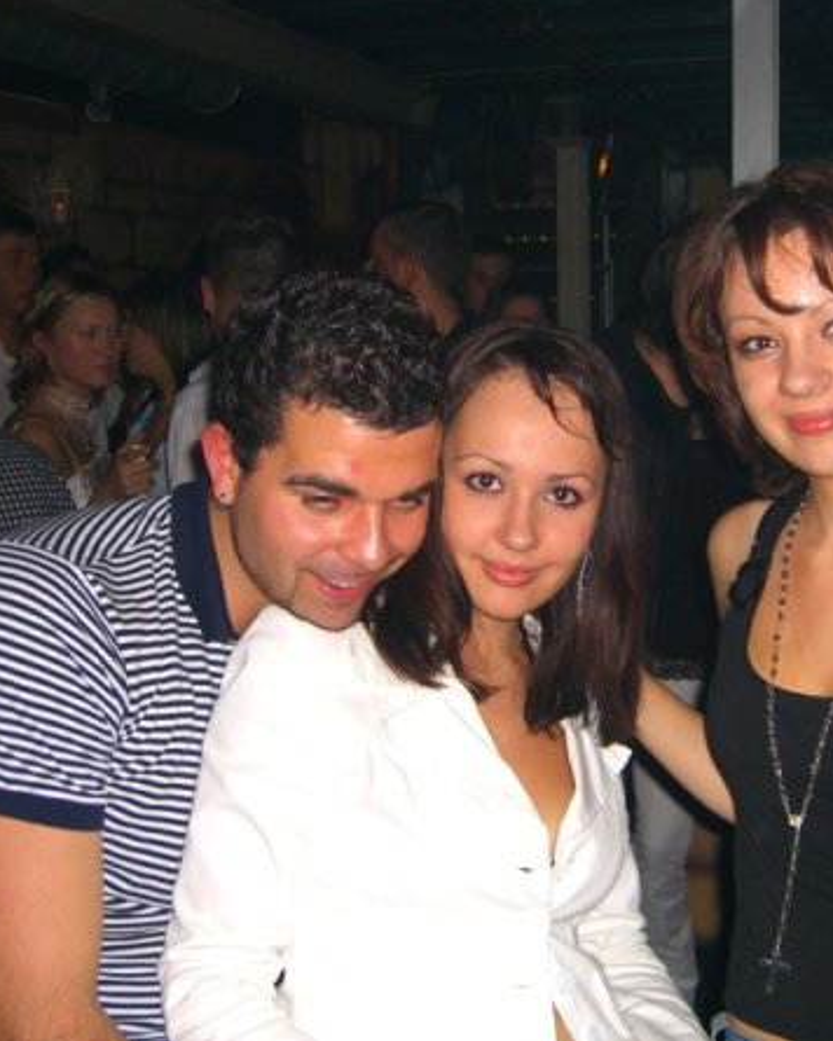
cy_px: 517
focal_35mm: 50
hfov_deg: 29.9
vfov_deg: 37.3
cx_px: 604
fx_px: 1541
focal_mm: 7.9
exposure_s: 1/60
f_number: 2.8
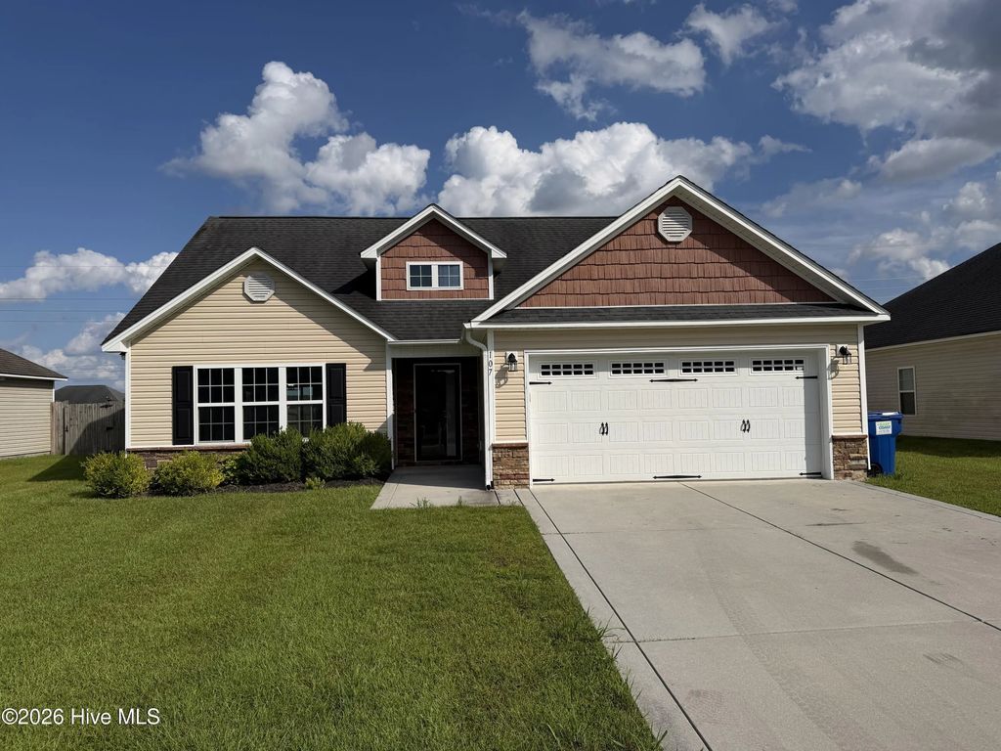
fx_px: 694
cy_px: 376
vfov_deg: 56.8
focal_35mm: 24
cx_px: 500
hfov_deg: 71.6
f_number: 1.78
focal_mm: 6.76
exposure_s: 1/9091
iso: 80
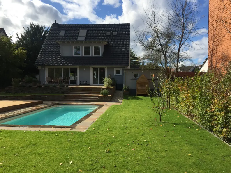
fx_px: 194
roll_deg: +0.1
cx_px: 116
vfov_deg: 48.2
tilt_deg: -0.7
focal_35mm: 29
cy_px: 86
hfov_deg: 61.7
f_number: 2.2
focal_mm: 4.15
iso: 32
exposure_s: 1/2198
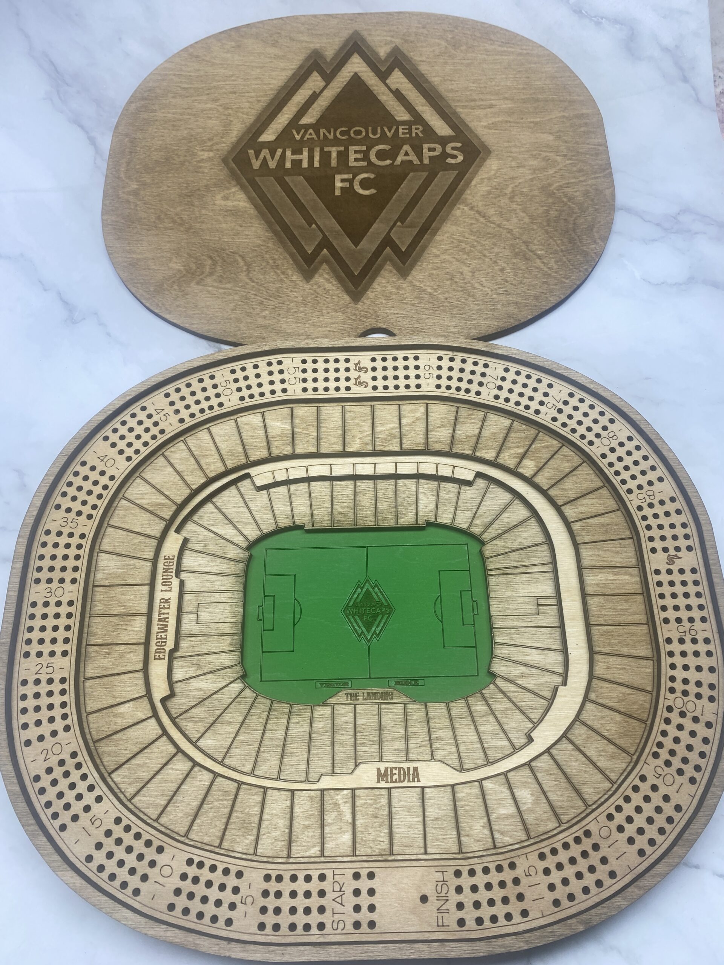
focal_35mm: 26
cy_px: 482
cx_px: 362
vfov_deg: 67.3
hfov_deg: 53.1
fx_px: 725
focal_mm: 4.25
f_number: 1.8
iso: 40
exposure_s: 1/120
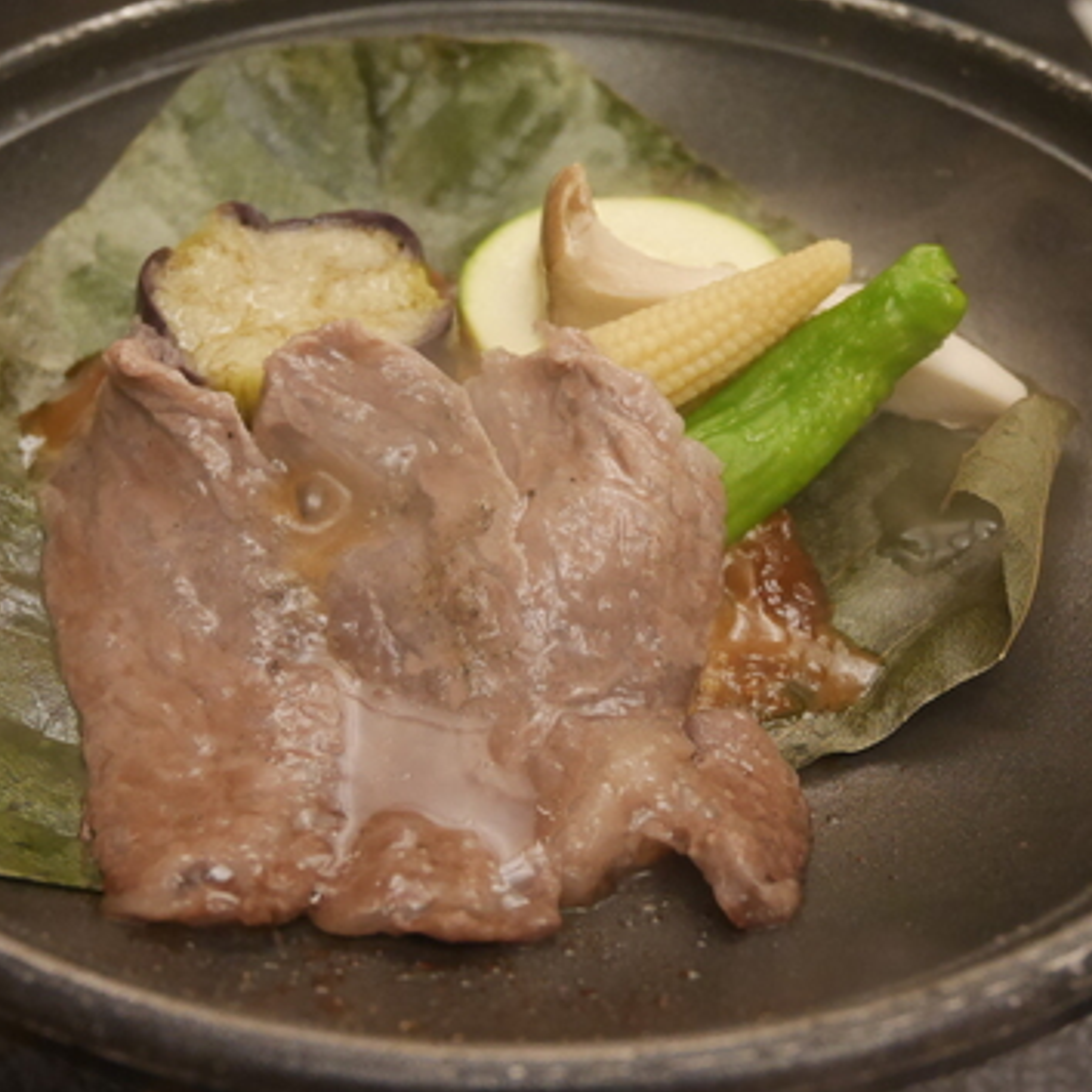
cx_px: 555
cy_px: 514
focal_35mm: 51
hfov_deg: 33.4
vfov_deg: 33.4
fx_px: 1820
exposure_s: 1/60
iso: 2000
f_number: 4
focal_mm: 17
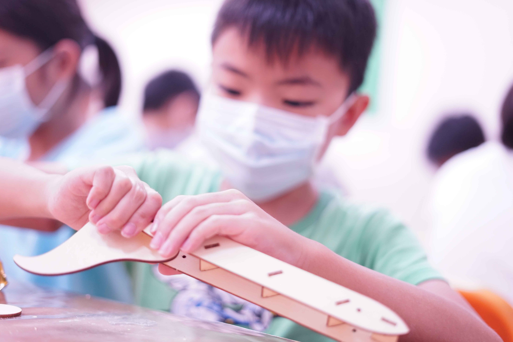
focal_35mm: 50
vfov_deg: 27.0
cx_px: 256
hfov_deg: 39.6
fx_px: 712
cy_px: 171
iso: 800
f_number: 1.8
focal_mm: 50
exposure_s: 1/125
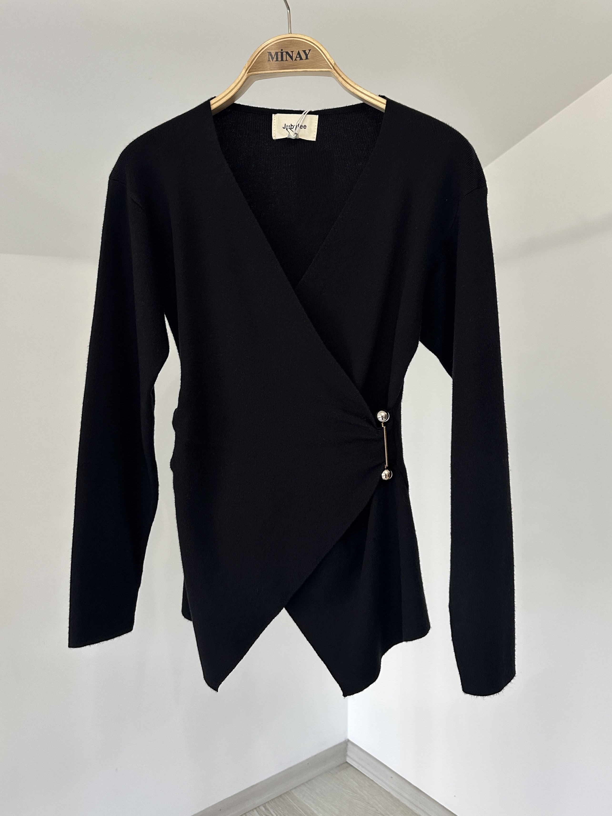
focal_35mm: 24
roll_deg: -0.7
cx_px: 306
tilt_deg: -1.4
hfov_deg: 56.8
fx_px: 566
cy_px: 408
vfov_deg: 71.6
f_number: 1.78
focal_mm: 6.86
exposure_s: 1/100
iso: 160
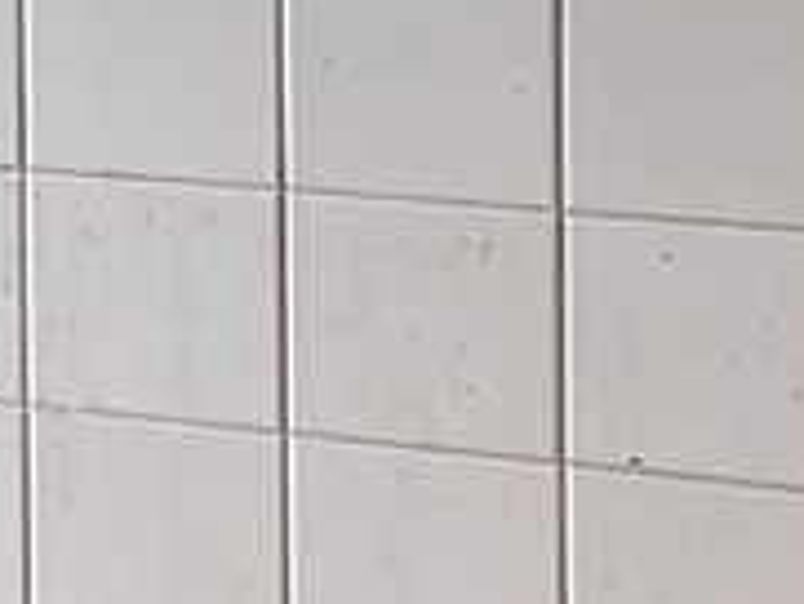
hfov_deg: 8.0
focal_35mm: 191
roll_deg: +1.1
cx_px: -1986
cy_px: -422
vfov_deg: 7.6
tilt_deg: -0.9
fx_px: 4439
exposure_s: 1/137
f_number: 1.78
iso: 160
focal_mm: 6.76
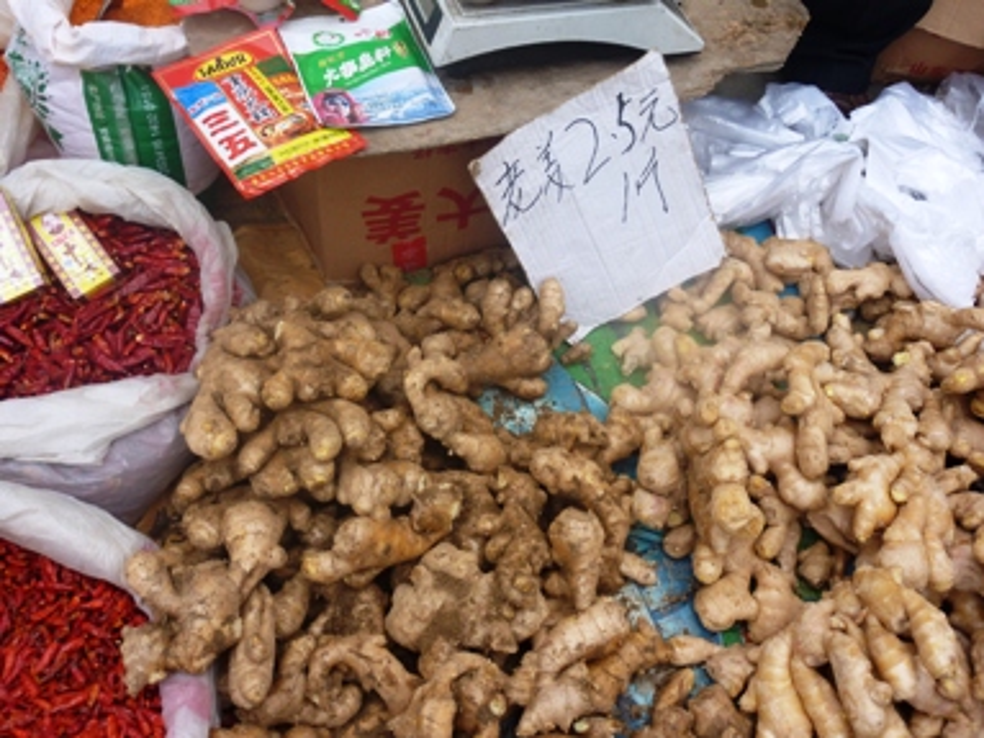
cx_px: 492
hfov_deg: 52.6
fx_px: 995
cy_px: 369
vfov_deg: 40.7
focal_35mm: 35
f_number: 3.5
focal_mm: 5.7
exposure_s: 1/100
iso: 80
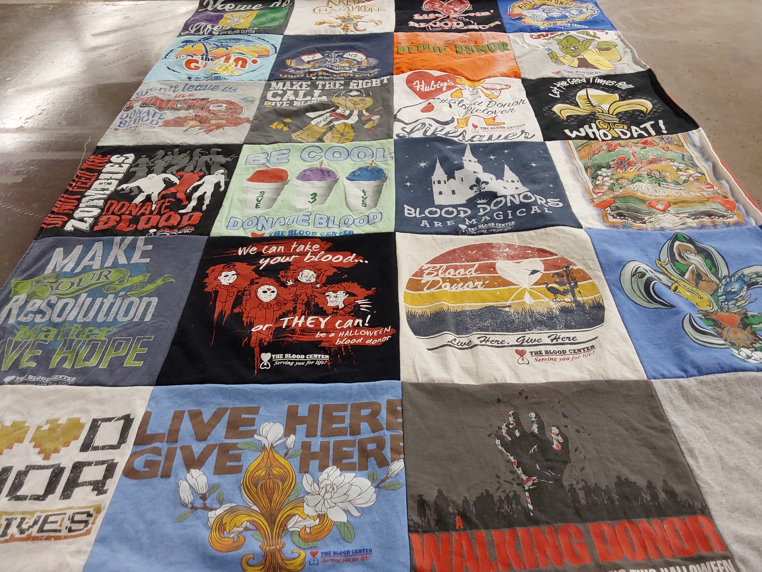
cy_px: 286
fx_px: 616
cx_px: 381
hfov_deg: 63.4
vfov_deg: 49.7
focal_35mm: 28
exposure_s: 1/60
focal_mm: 2.91
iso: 125
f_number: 1.9
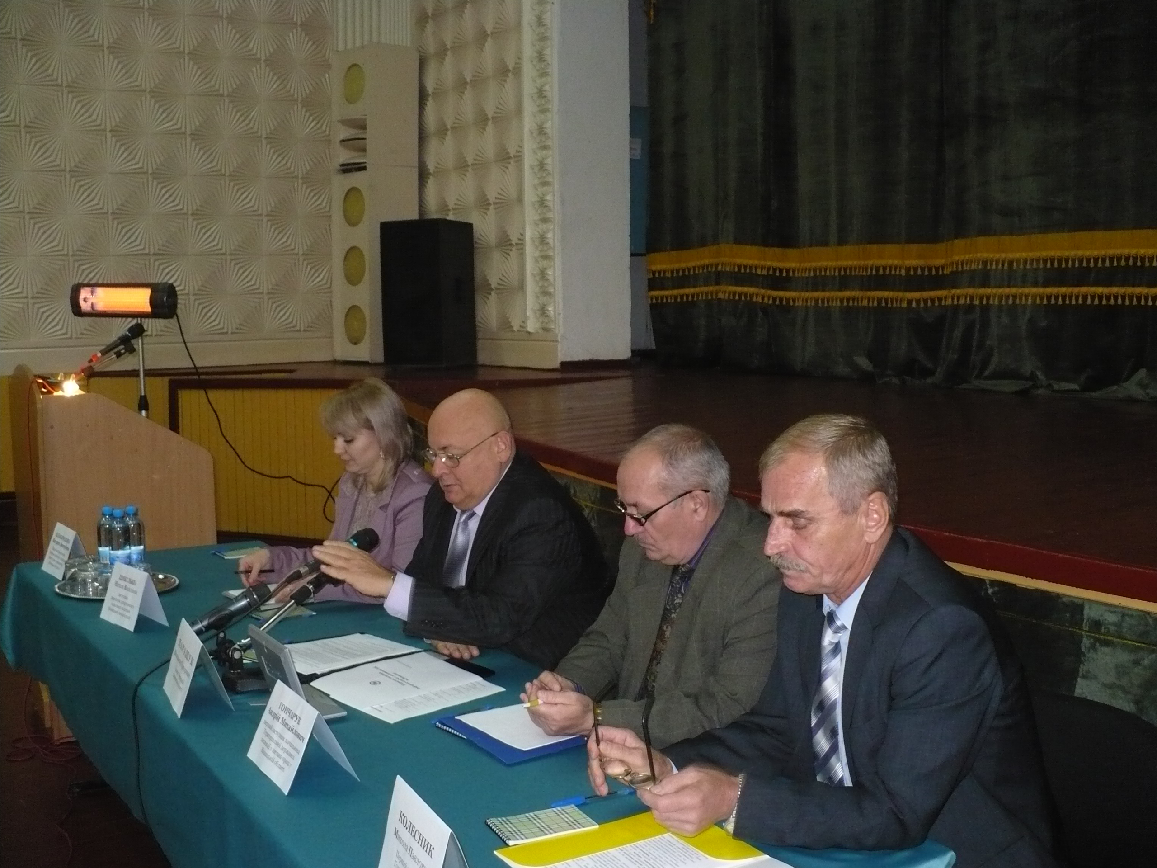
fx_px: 1237
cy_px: 434
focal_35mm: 37
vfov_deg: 38.7
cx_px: 578
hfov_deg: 50.1
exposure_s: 1/30
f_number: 2.8
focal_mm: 6.1
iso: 320
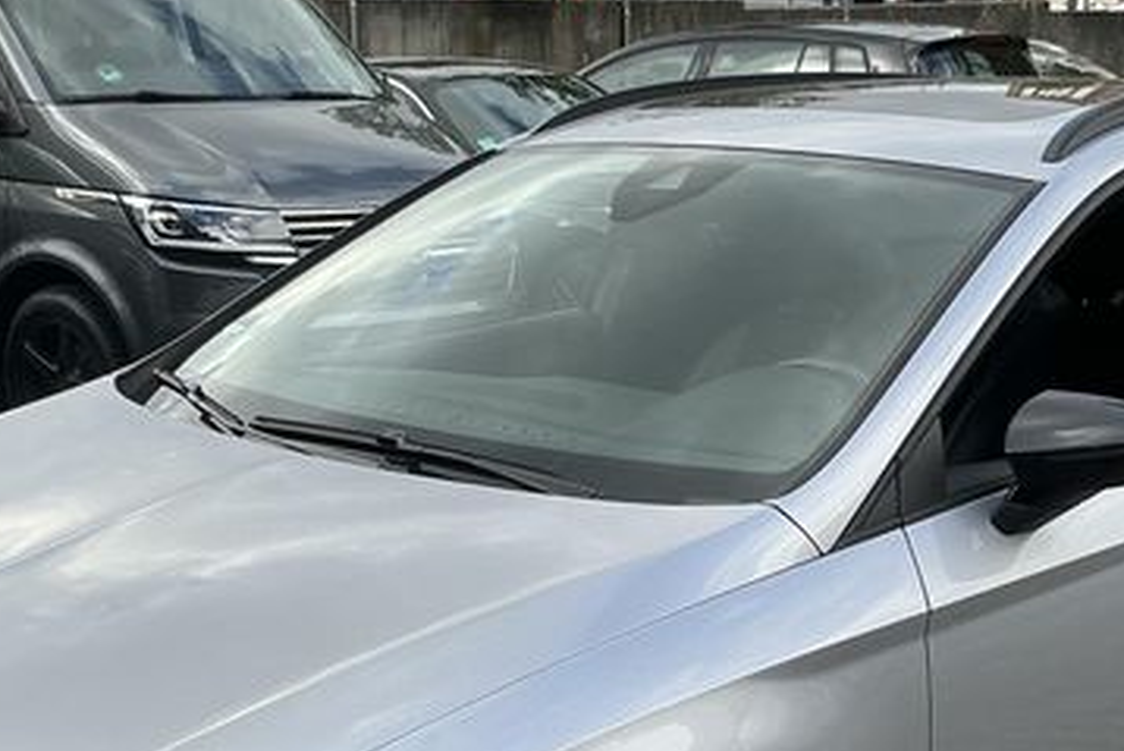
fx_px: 2030
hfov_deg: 30.9
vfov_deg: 20.2
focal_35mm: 65
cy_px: 764
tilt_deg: -15.7
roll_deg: +1.9
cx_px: 603
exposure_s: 1/450
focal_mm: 3
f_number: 1.8
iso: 25
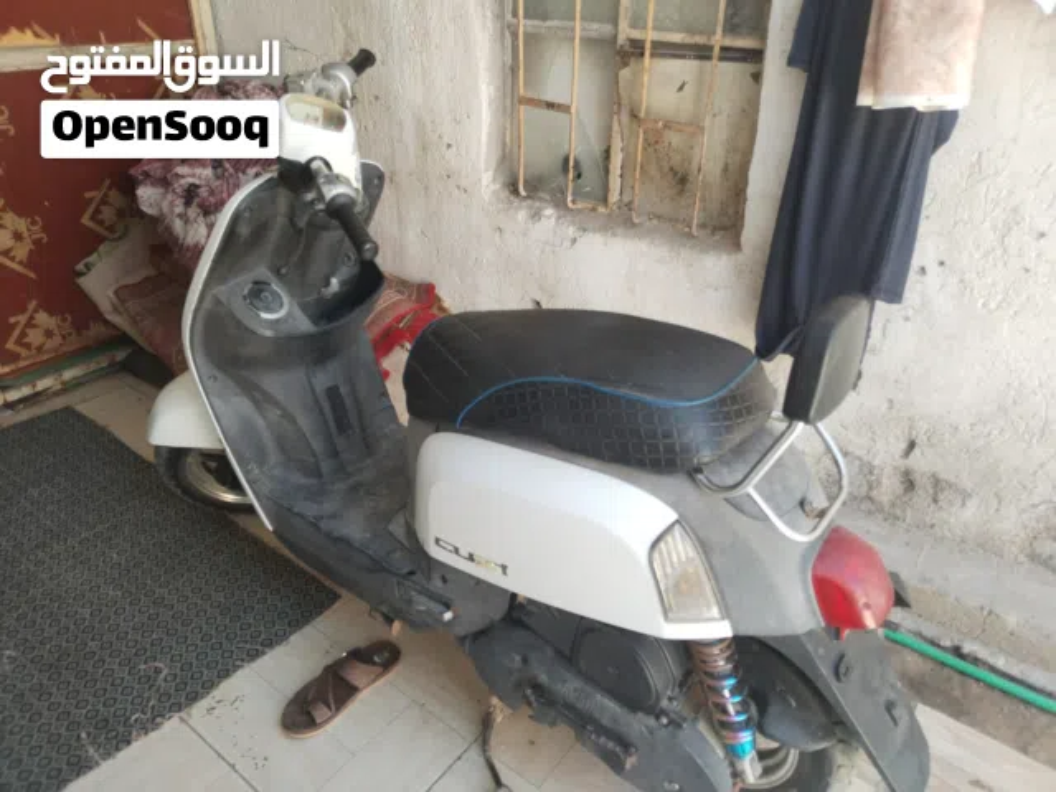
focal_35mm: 26
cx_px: 528
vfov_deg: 53.1
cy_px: 396
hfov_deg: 67.3
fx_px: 793
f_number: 1.8
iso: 188
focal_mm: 4.75
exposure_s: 1/100
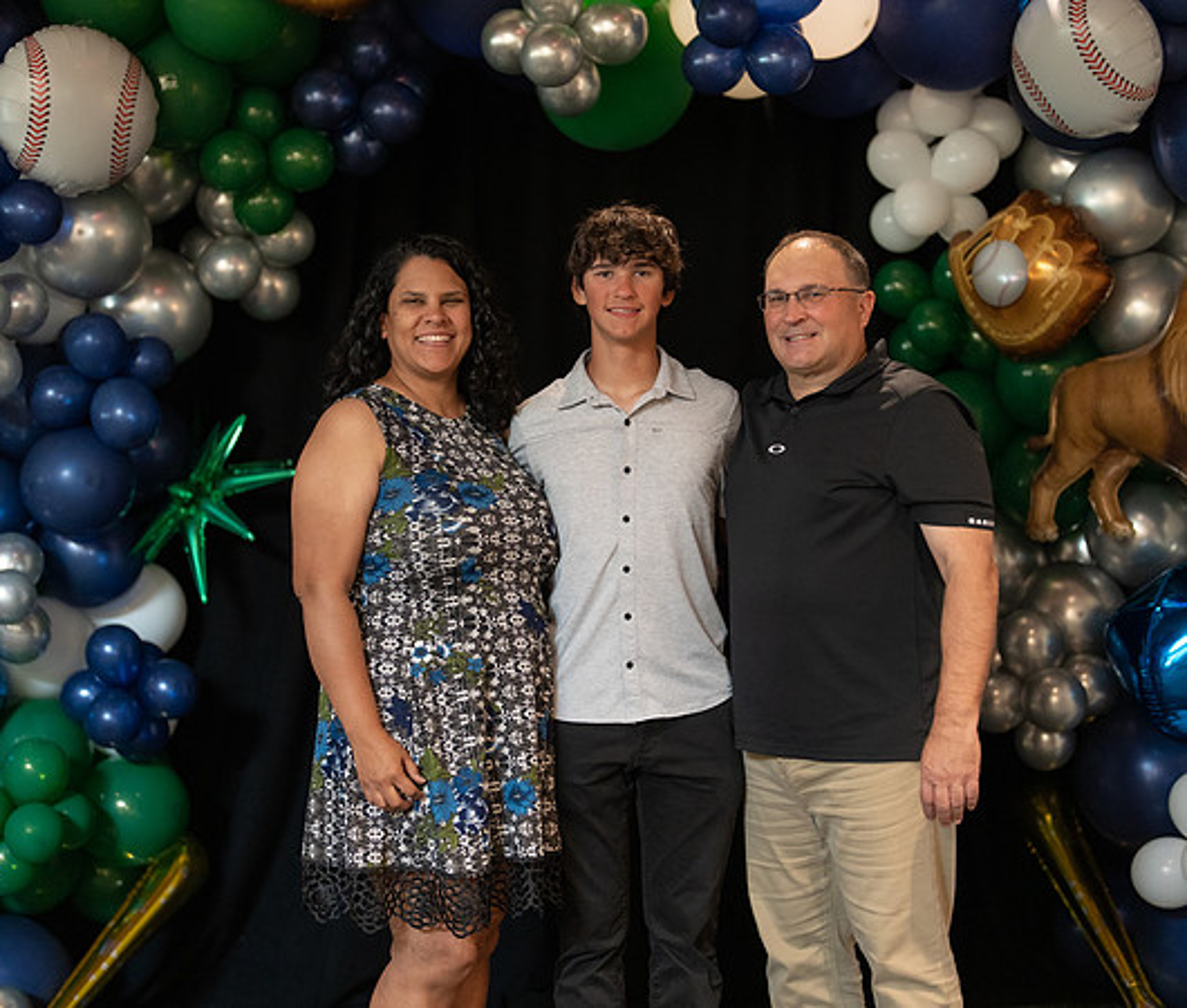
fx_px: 2104
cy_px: 504
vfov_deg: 26.9
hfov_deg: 31.5
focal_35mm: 58
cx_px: 597
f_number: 1.2
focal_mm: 50
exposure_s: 1/320
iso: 1600
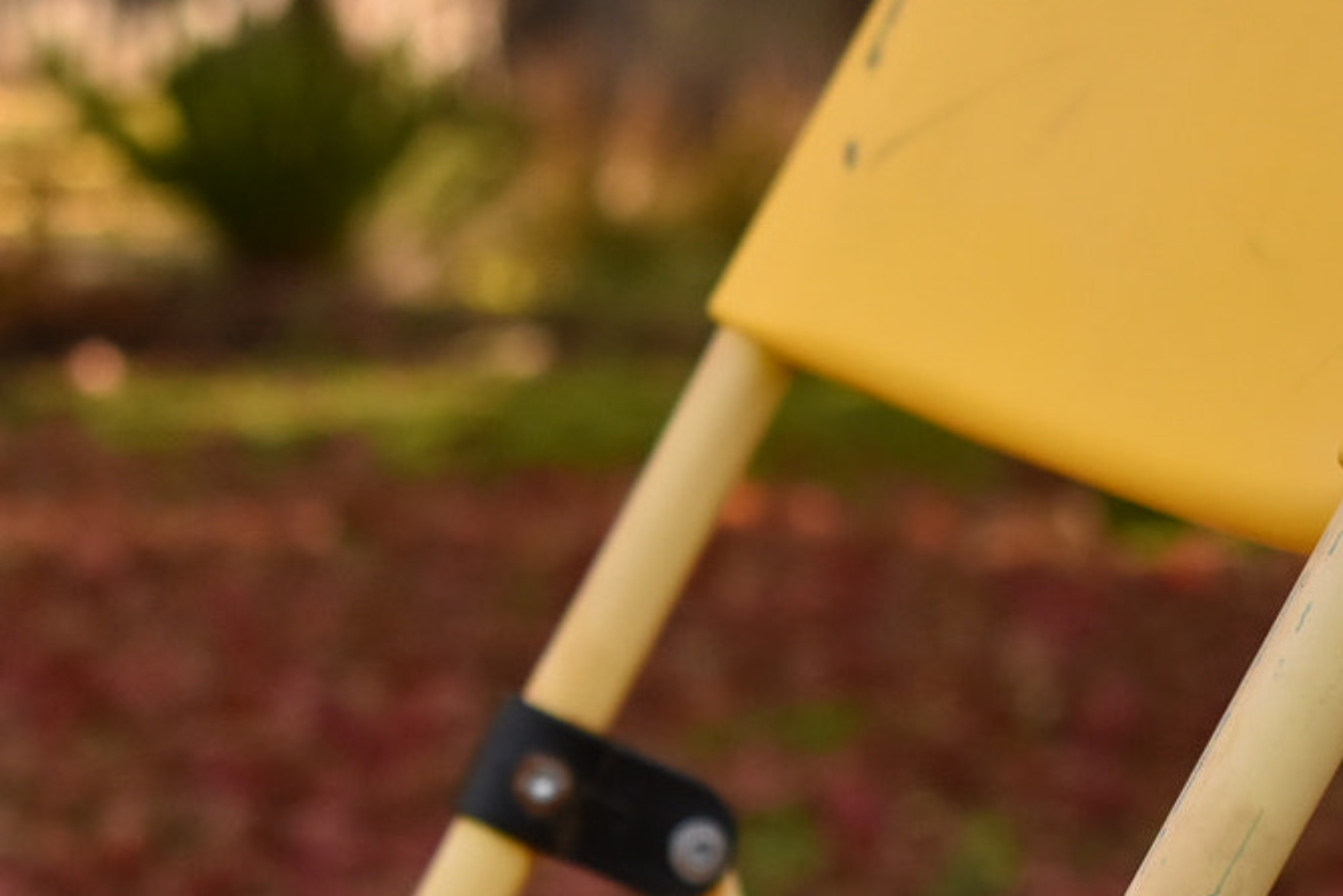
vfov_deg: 8.4
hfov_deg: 12.7
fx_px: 6014
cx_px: 515
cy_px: 1039
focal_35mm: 161
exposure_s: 1/500
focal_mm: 45
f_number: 5.6
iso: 400
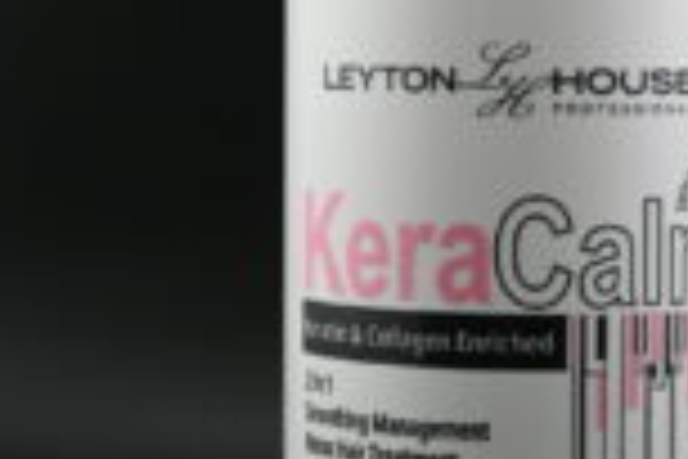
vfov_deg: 10.2
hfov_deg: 15.2
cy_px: 40
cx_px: 481
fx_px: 2565
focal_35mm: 134
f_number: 4.8
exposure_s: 1/50
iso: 100
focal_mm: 30.5
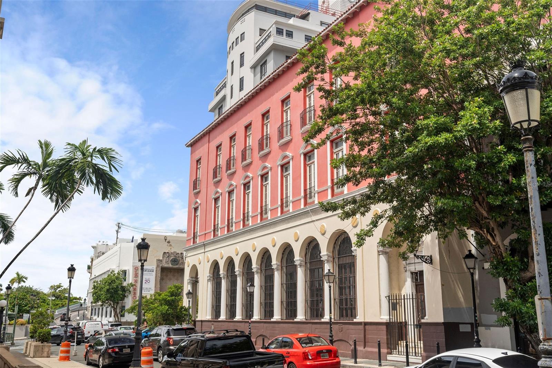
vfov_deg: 37.8
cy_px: 184
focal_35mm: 35
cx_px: 276
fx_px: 537
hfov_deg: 54.4
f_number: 9
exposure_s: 1/250
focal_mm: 35
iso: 400
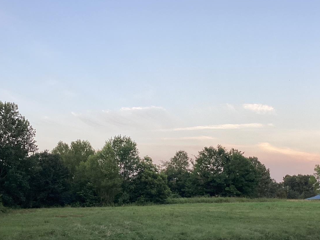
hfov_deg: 40.8
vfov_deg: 31.3
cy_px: 161
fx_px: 425
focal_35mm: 46
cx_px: 207
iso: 40
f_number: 2.4
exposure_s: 1/120
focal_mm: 3.3
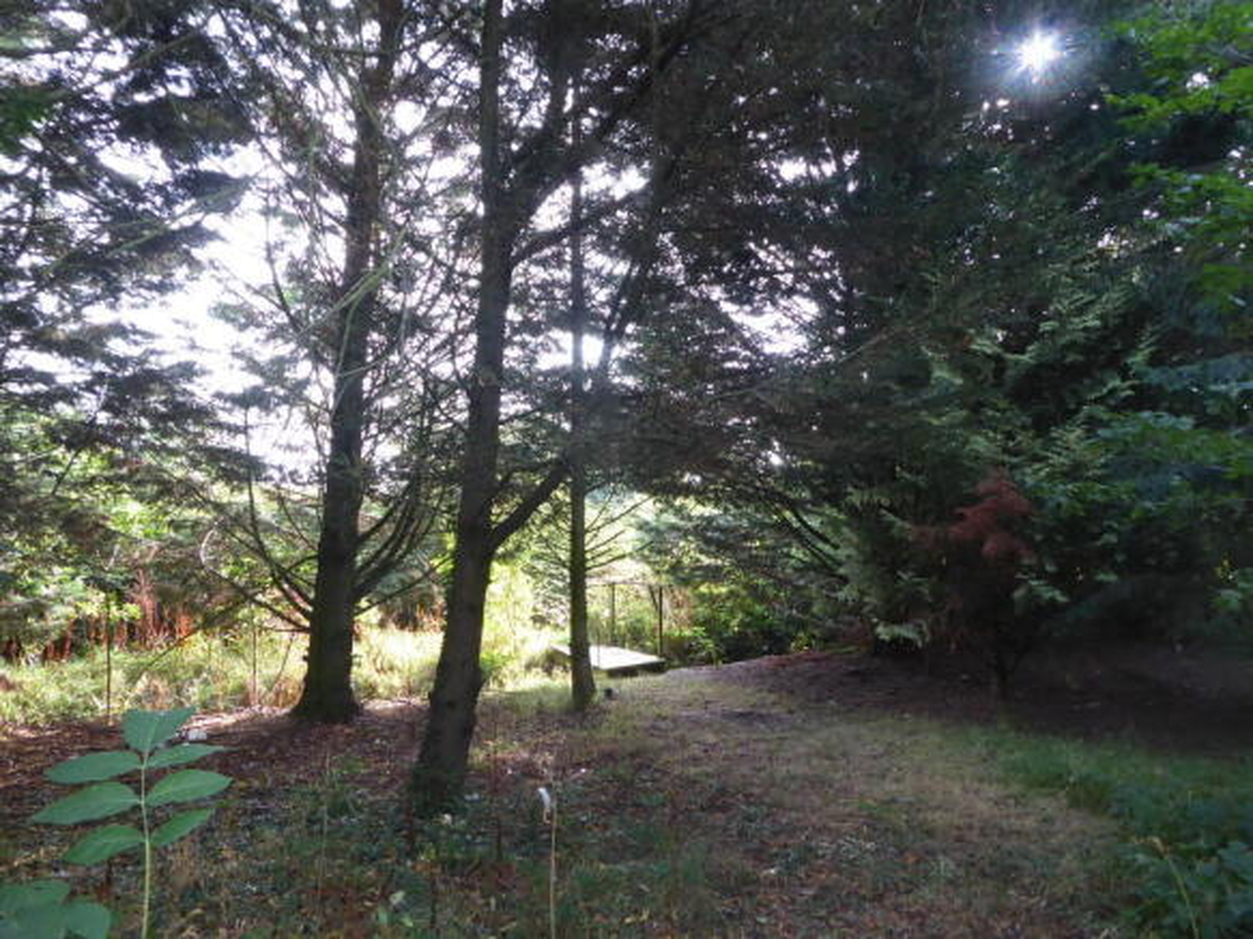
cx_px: 626
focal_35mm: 24
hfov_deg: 71.6
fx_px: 869
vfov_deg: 56.8
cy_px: 470
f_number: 4.5
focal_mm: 4.3
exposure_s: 1/60
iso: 320
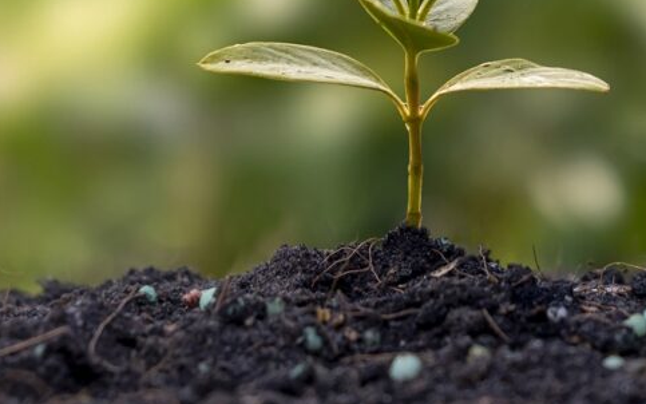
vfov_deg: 11.3
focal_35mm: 114
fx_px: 2007
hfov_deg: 18.2
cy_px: -39
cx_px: 483
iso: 200
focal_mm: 50
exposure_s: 1/320
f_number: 6.3
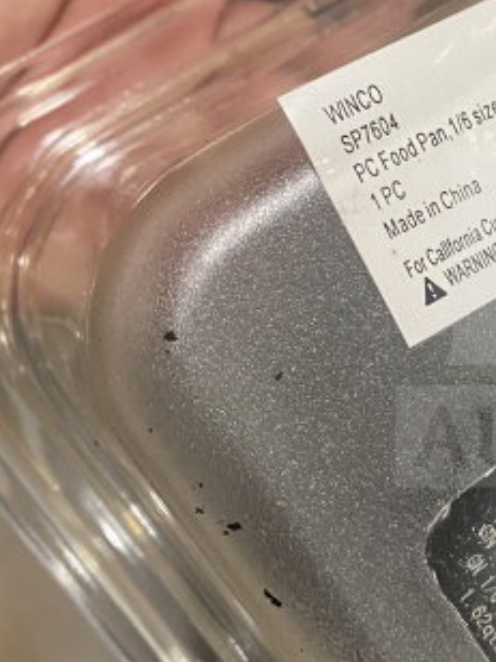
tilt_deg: -35.4
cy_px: 317
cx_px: 636
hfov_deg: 20.4
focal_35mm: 66
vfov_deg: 29.4
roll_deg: -8.9
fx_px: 1261
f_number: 1.8
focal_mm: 4.25
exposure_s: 1/60
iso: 160
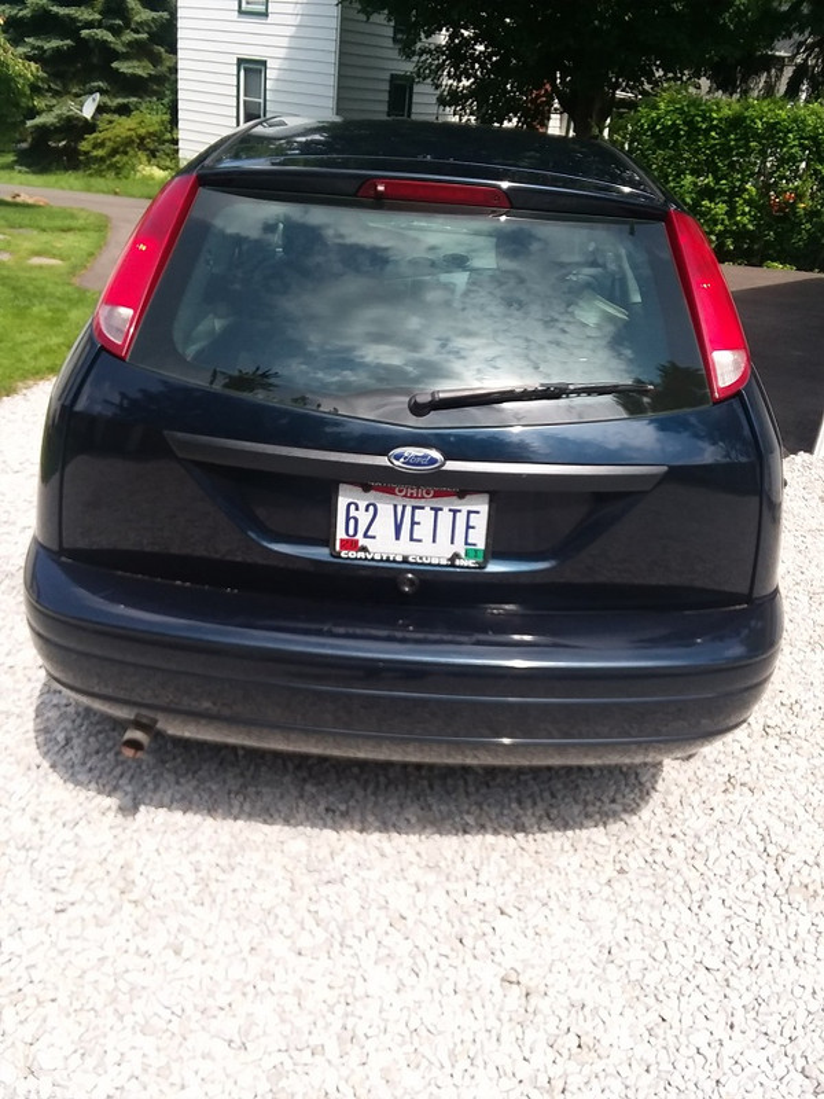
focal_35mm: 29
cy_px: 550
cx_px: 412
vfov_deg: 61.7
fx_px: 920
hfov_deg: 48.2
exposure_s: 1/814
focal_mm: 2.47
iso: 40
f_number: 1.9
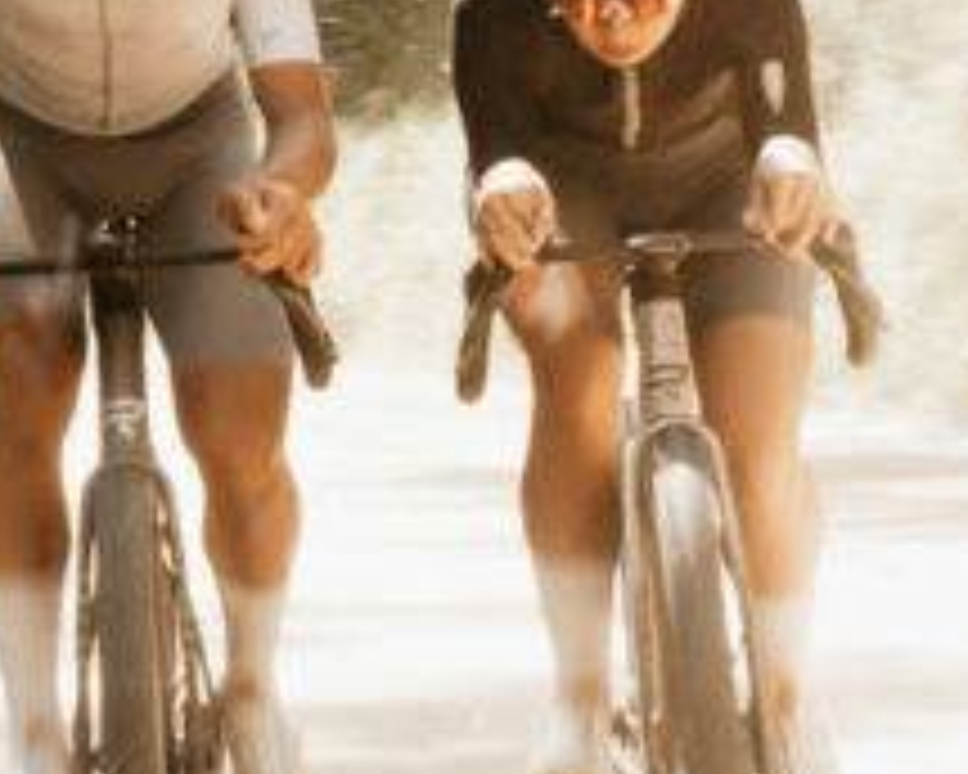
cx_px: 491
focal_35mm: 234
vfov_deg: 6.6
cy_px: 338
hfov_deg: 8.3
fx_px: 6708
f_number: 13
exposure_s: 1/50
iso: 80
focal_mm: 44.6
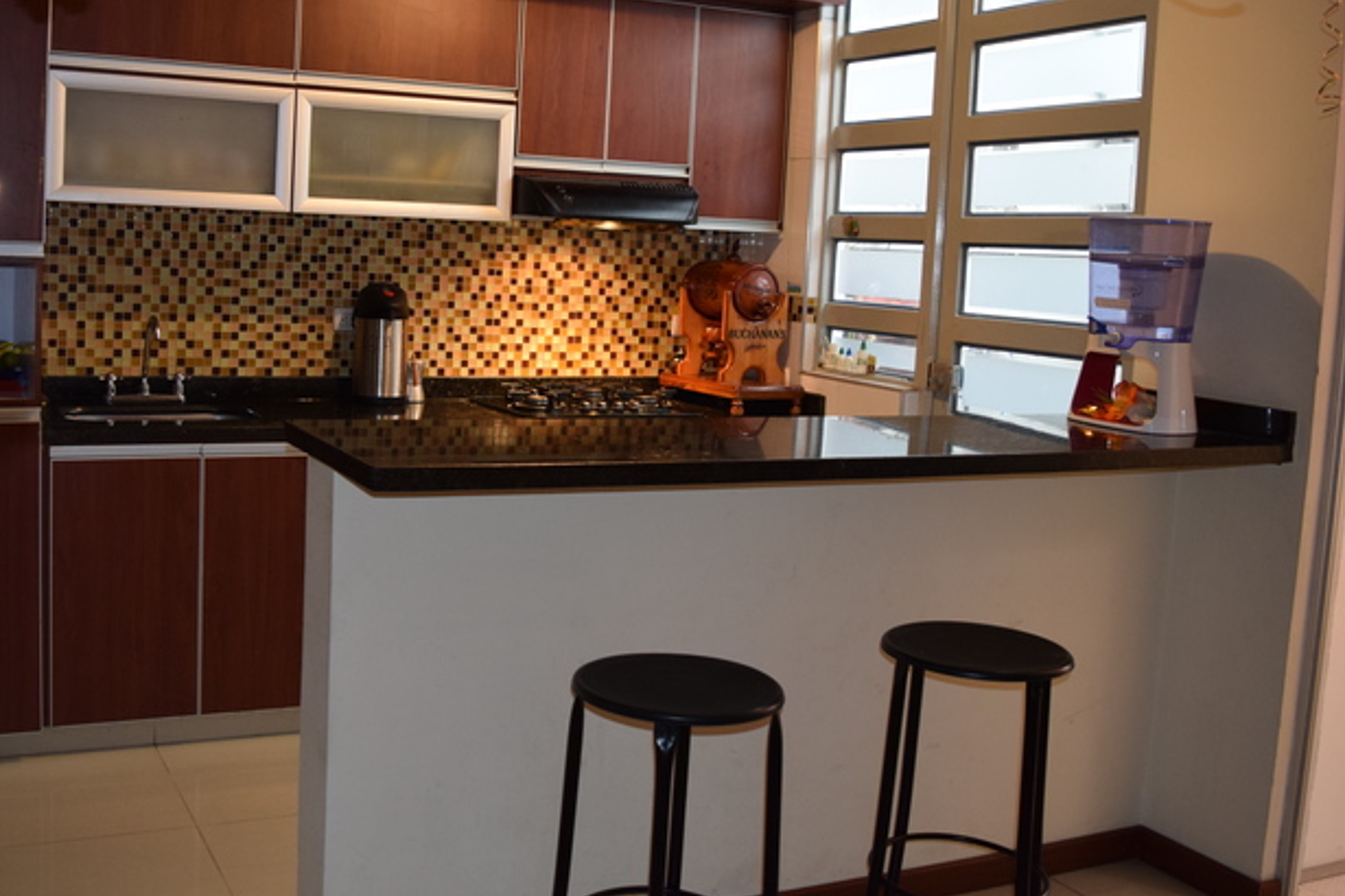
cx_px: 475
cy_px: 394
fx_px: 1457
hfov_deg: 48.9
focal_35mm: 39
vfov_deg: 34.2
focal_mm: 20
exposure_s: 1/60
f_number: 4
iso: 800
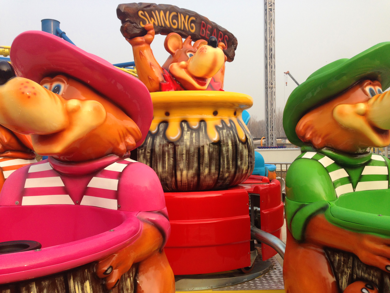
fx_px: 372
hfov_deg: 55.4
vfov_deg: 42.9
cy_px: 146
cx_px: 195
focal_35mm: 33
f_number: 2.4
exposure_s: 1/463
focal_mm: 4.12
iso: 50
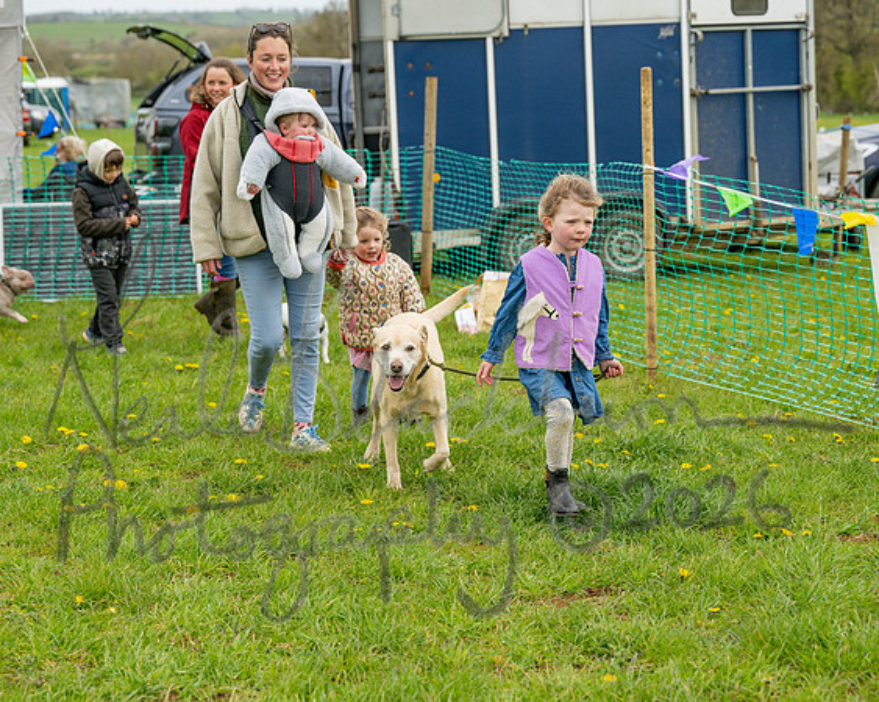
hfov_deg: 22.9
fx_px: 2167
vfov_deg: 18.4
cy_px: 351
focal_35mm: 83
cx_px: 443
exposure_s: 1/2000
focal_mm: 74
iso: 400
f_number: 4.5
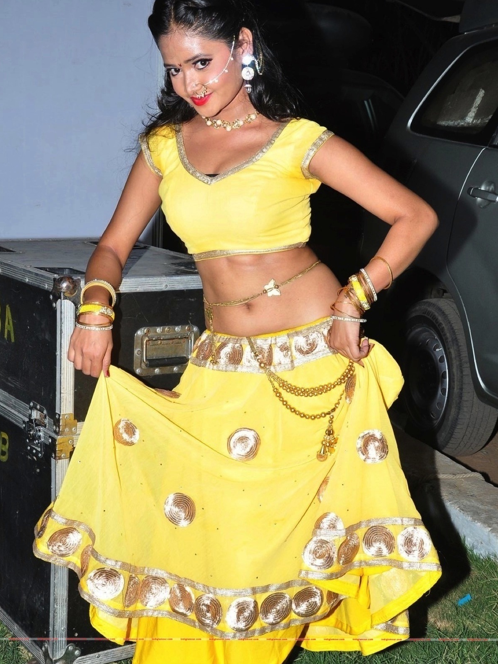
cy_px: 344
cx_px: 248
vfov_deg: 33.5
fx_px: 1104
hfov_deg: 25.4
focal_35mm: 58
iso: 500
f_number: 10
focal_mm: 35
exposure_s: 1/125
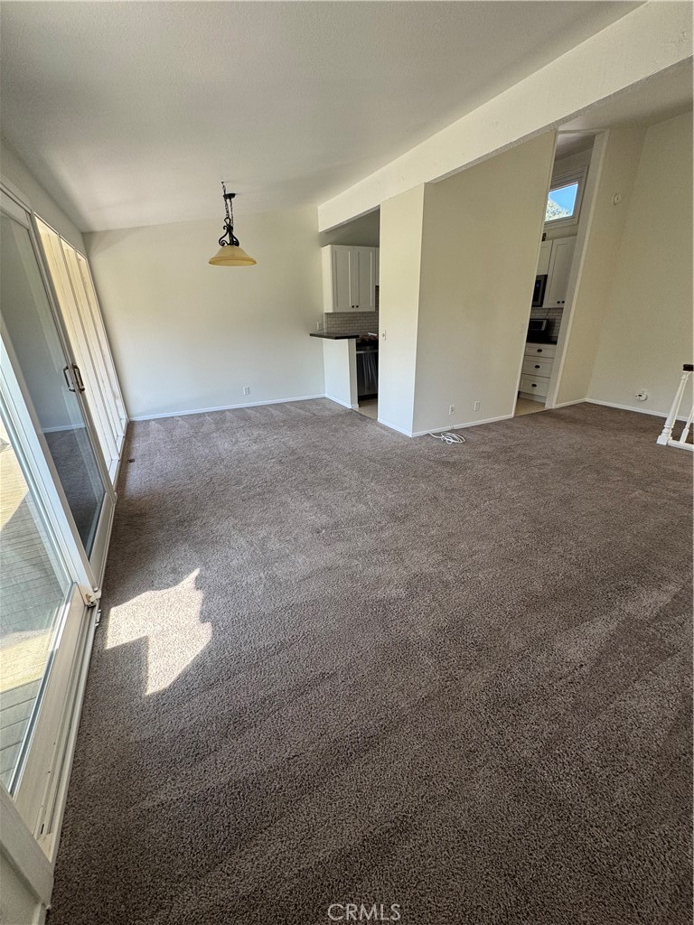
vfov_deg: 102.1
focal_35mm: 14
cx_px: 347
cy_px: 462
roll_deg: +1.8
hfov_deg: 85.7
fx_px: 374
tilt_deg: -21.1
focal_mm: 2.22
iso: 100
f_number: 2.2
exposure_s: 1/99
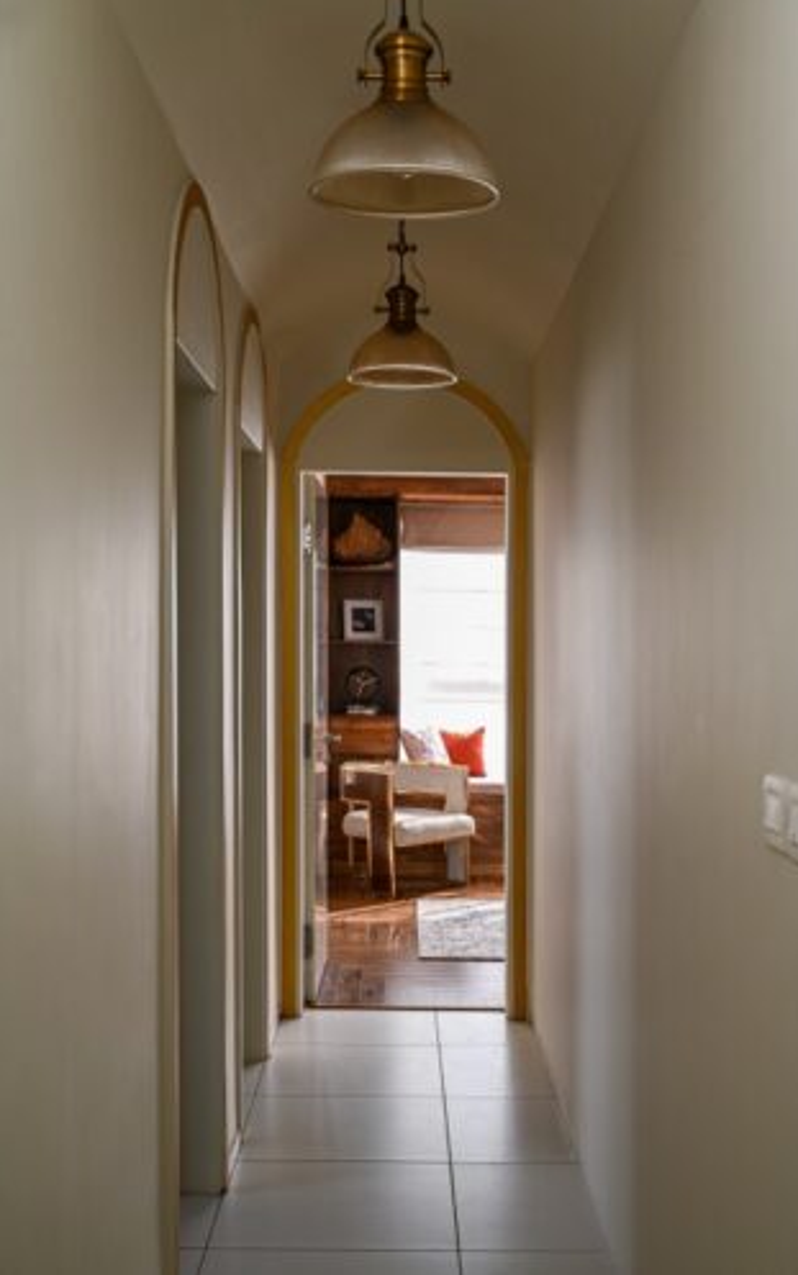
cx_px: 422
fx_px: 1425
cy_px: 636
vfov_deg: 48.2
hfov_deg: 31.3
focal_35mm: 41
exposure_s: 1/6
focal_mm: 40
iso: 100
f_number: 8
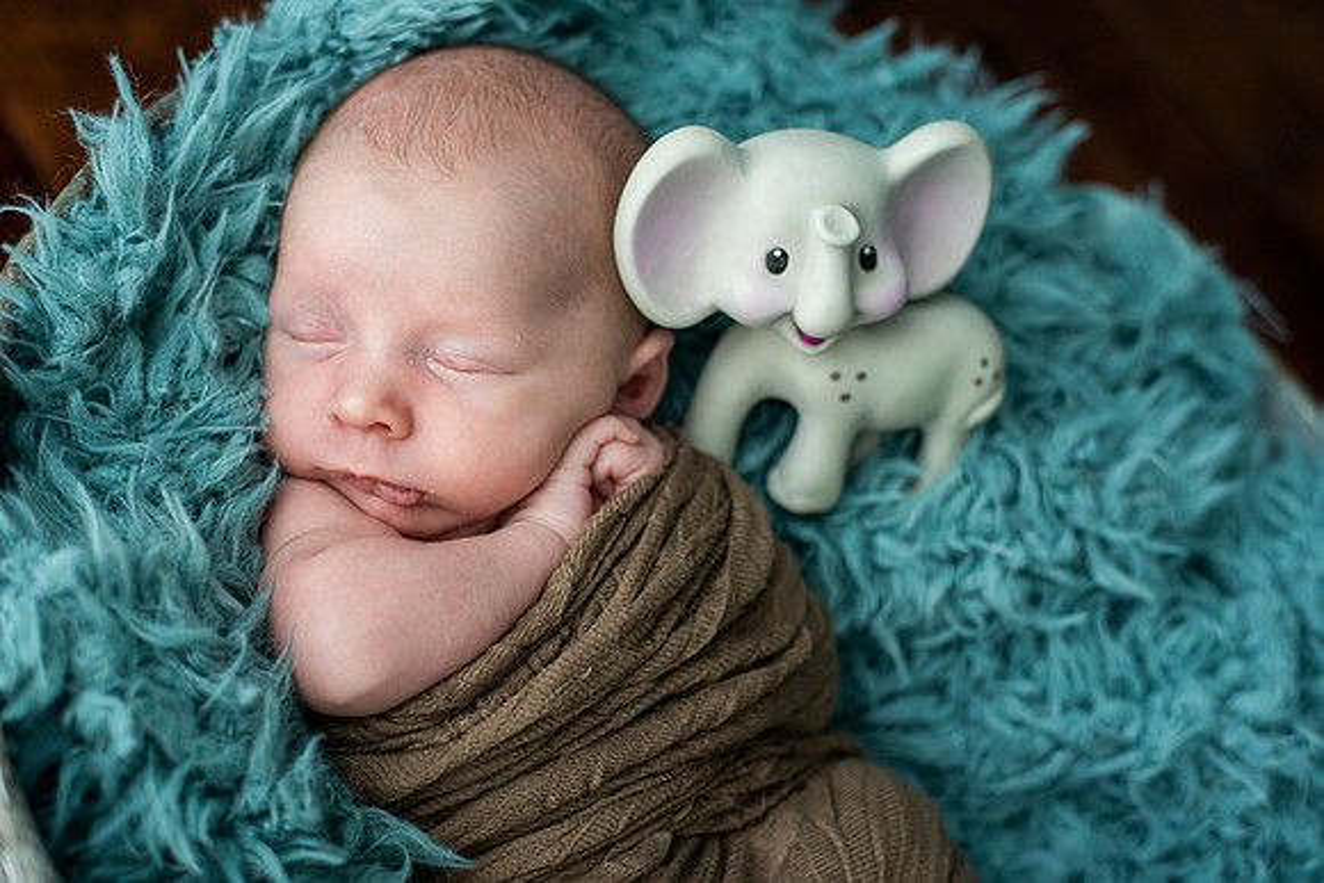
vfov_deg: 27.0
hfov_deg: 39.6
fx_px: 1839
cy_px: 442
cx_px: 662
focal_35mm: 50
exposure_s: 1/320
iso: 1000
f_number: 3.2
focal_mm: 50
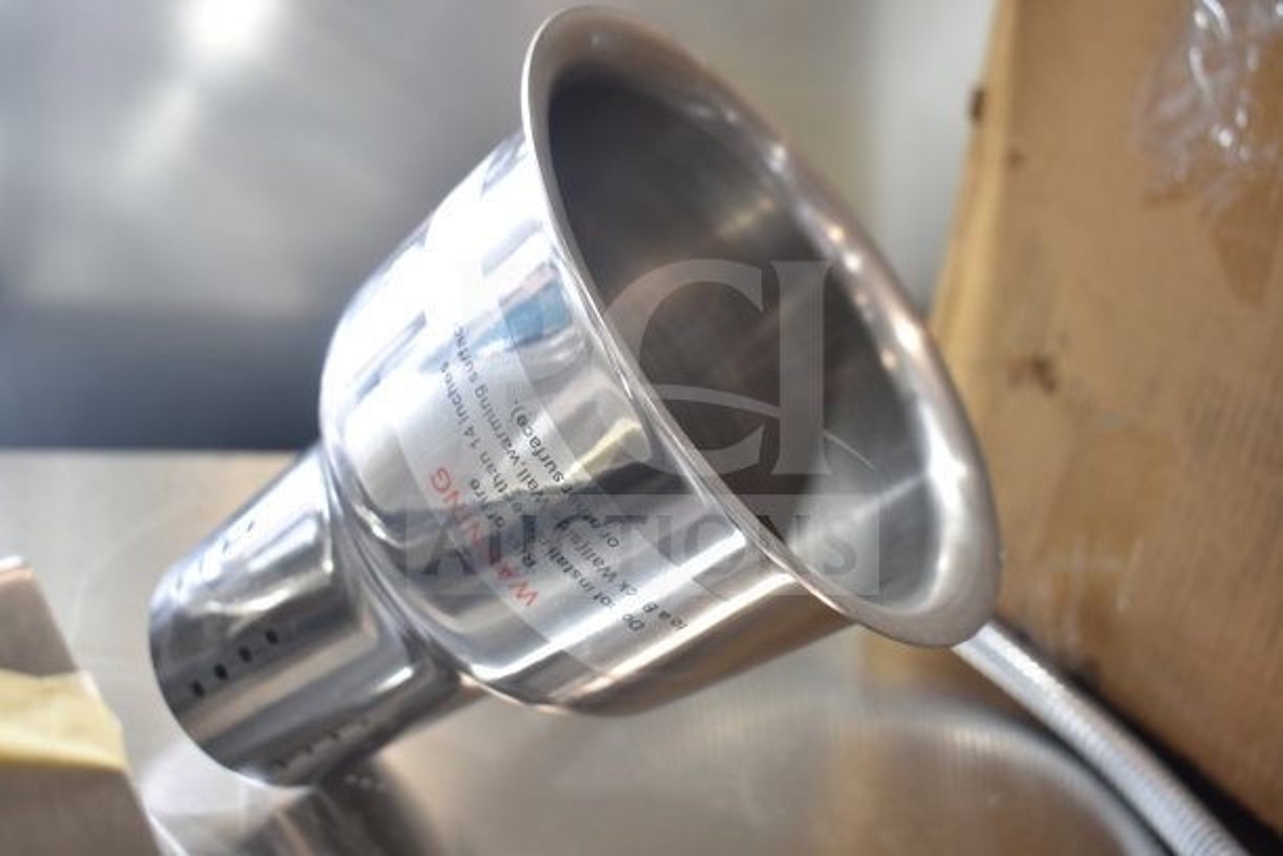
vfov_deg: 35.5
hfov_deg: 51.3
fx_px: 1337
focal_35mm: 38
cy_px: 428
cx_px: 642
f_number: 4
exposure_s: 1/40
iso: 280
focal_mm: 25
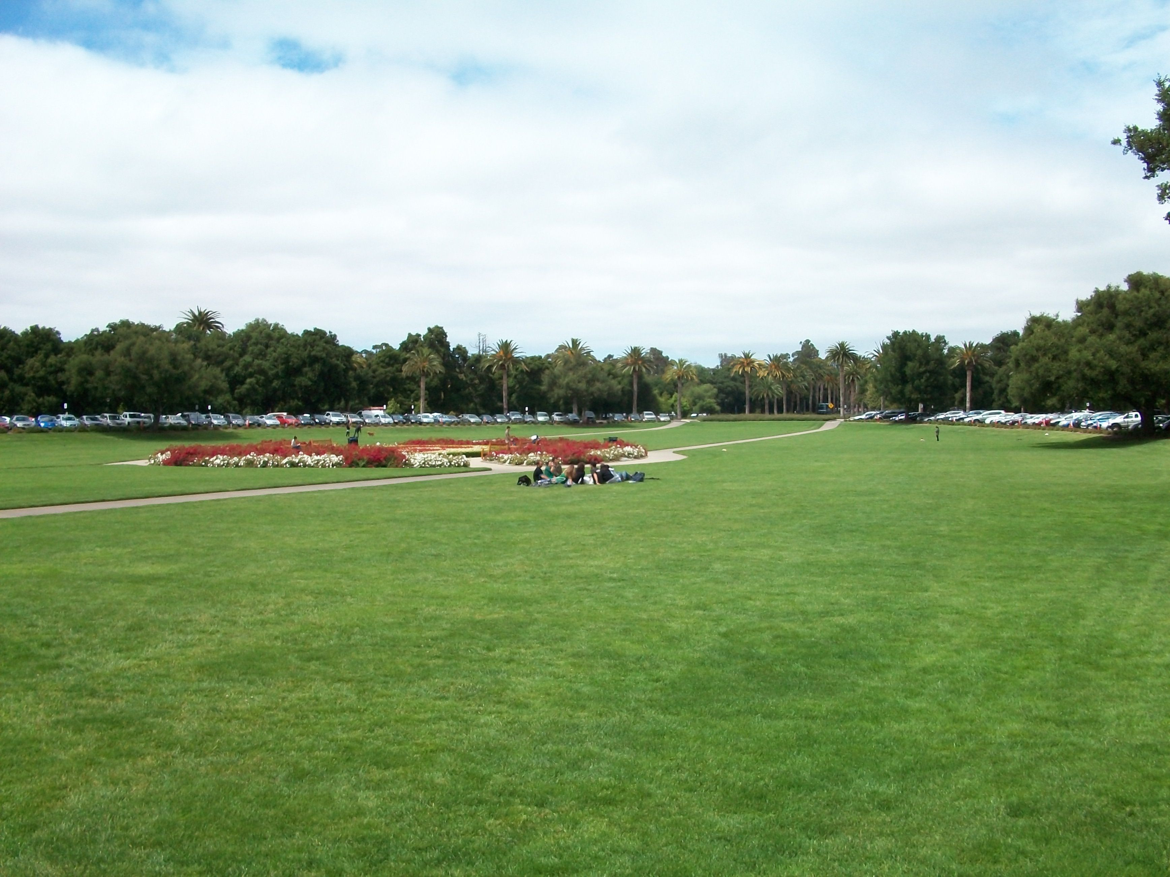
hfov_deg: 54.0
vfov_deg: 41.8
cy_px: 438
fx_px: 1149
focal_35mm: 34
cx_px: 585
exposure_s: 1/400
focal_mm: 5.7
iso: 80
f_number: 5.5
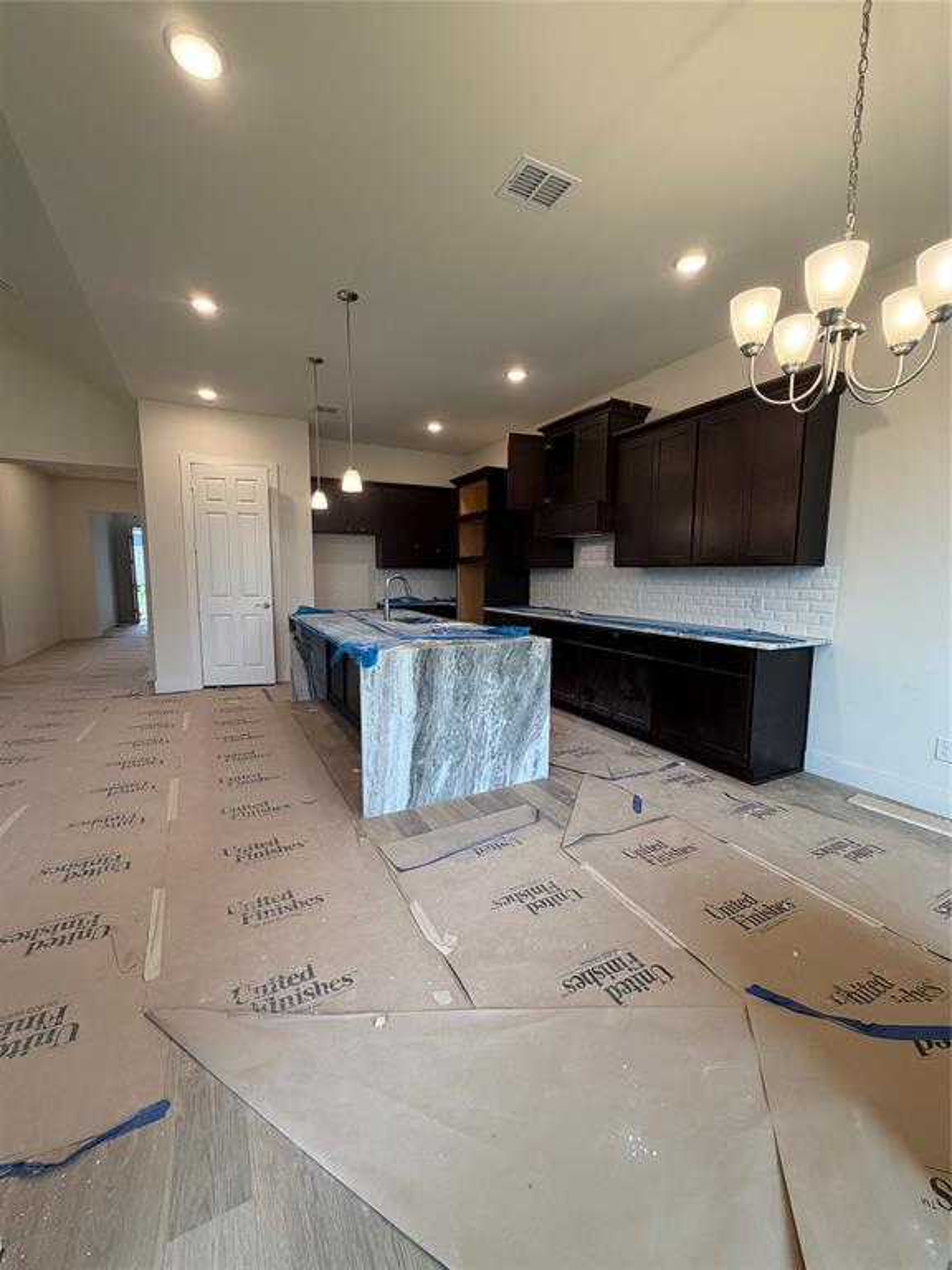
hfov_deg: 85.7
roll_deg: +0.1
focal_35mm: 14
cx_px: 476
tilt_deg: -7.2
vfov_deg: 102.1
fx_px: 513
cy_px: 635
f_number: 2.2
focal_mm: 2.22
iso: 200
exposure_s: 1/120
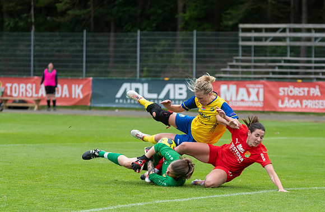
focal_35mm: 208
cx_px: 198
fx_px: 1863
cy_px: 129
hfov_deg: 10.0
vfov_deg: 6.5
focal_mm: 112
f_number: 3.2
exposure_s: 1/1250
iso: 320
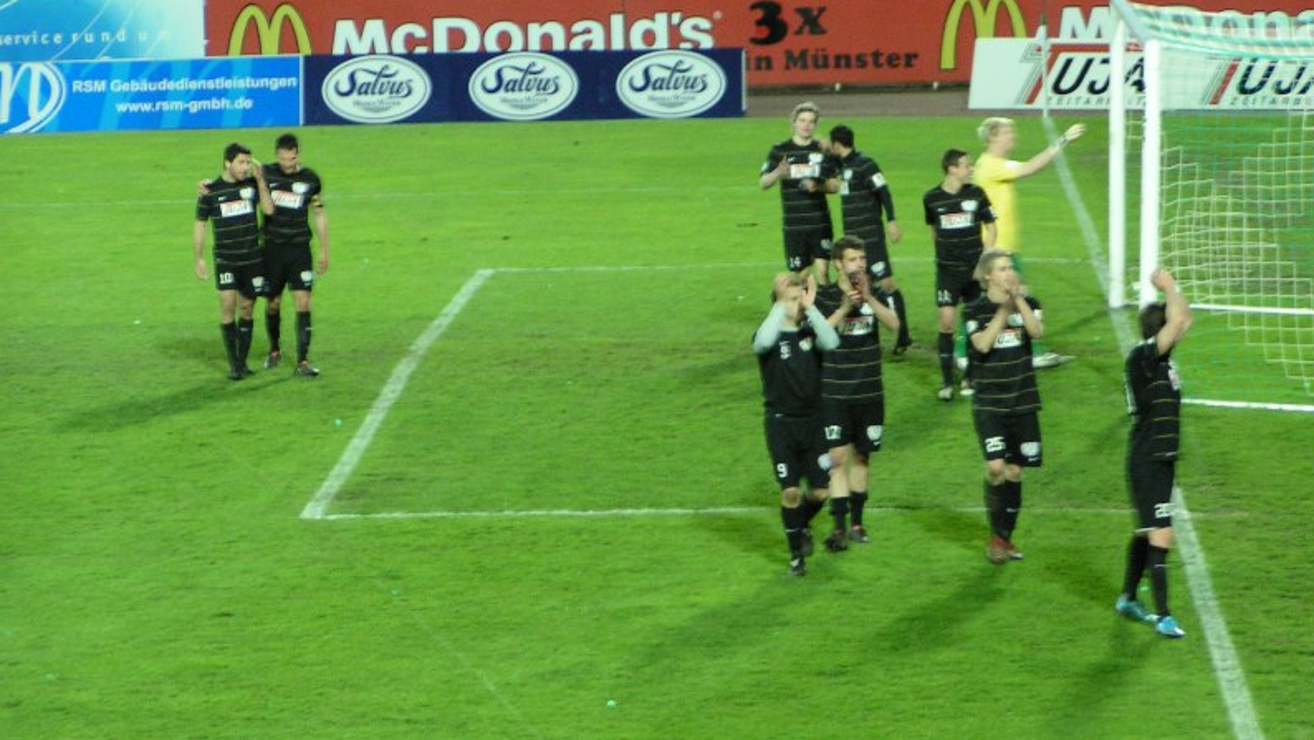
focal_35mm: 180
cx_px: 660
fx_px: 6273
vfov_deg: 6.7
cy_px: 358
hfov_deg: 12.0
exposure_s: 1/20
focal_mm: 25.1
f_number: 3.5
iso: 200
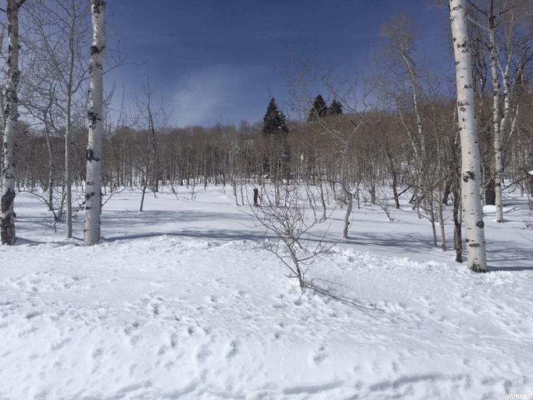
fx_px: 447
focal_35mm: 29
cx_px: 266
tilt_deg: +4.2
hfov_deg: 61.7
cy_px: 200
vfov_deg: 48.2
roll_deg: -3.8
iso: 32
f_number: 2.2
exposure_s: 1/9901
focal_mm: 4.15
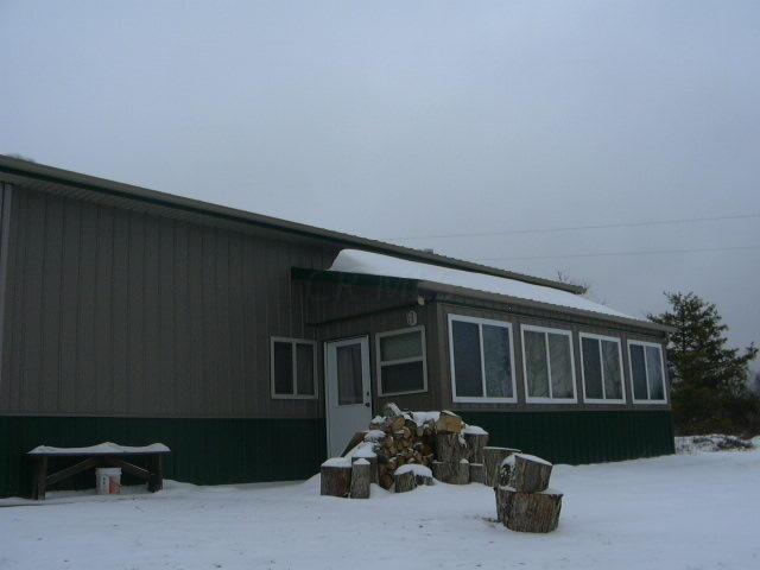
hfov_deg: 52.6
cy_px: 285
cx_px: 380
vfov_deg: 40.7
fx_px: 768
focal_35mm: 35
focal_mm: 5.4
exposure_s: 1/147
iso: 100
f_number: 8
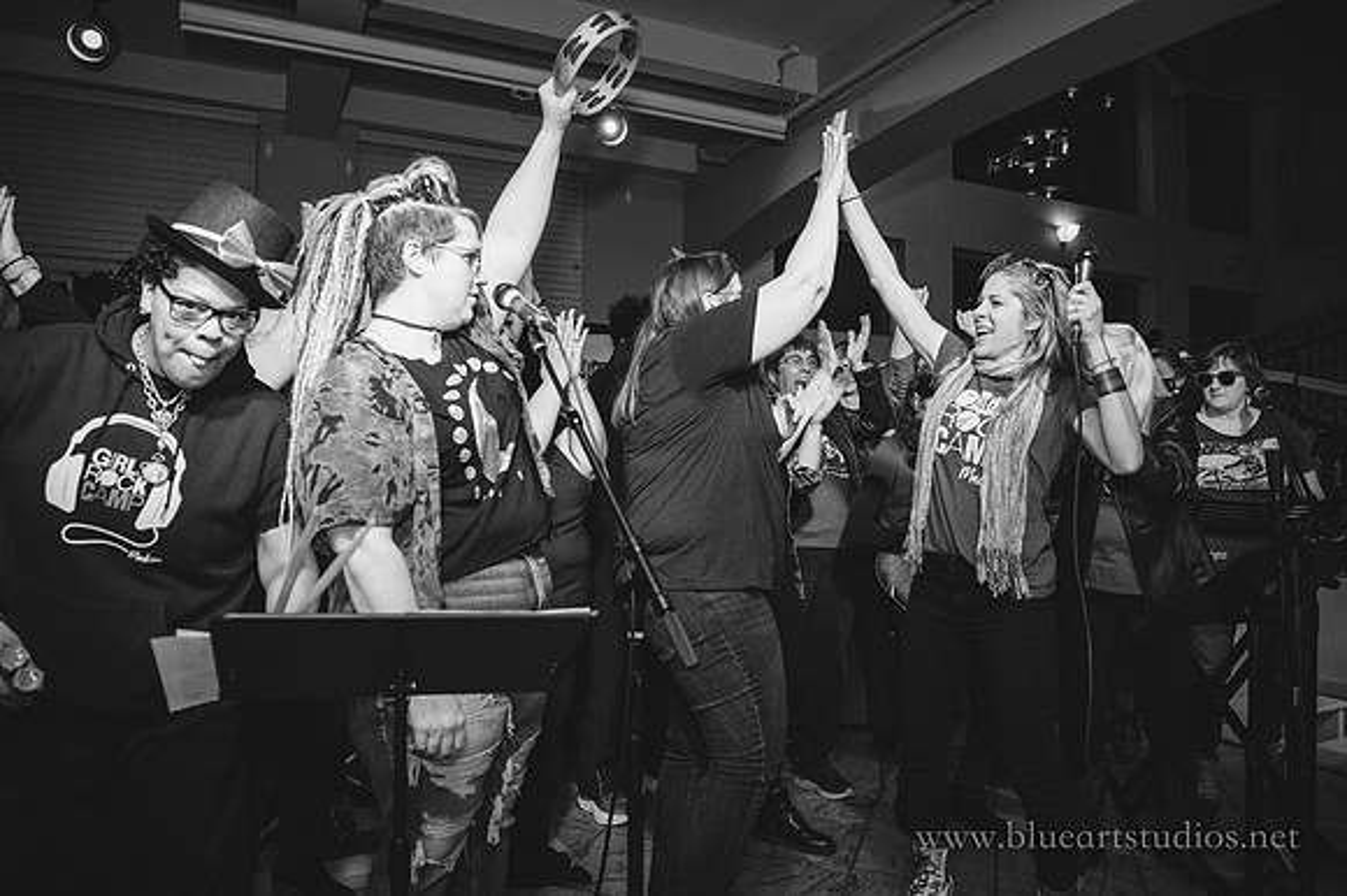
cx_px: 674
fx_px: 897
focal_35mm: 24
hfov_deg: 73.8
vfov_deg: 53.1
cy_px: 448
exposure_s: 1/250
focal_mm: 24
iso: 4000
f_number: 4
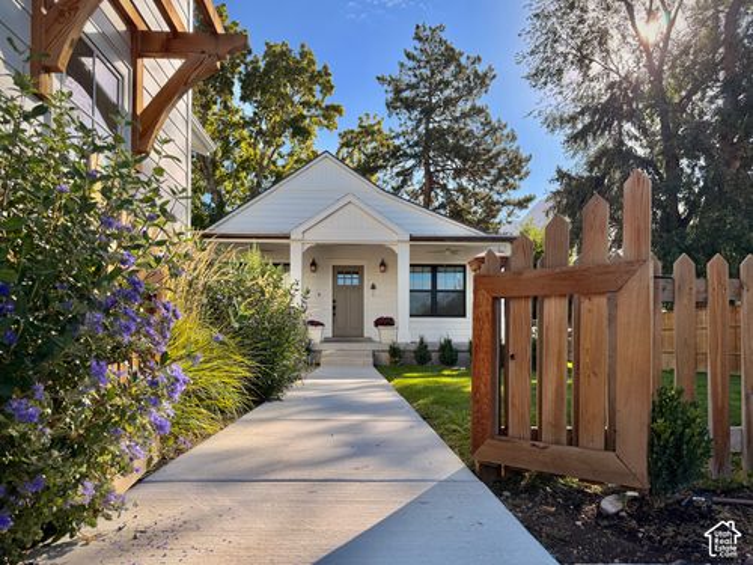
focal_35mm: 24
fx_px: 522
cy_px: 282
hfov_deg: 71.6
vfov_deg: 56.8
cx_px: 376
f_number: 1.78
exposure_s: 1/2907
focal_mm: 6.76
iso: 100
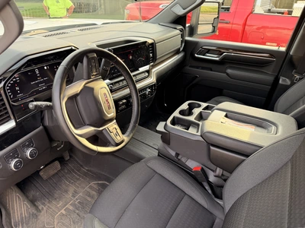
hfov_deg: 71.6
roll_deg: -0.3
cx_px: 152
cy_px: 114
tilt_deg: -30.5
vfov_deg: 56.8
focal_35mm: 24
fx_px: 211
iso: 200
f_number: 1.78
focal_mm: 6.76
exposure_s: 1/194
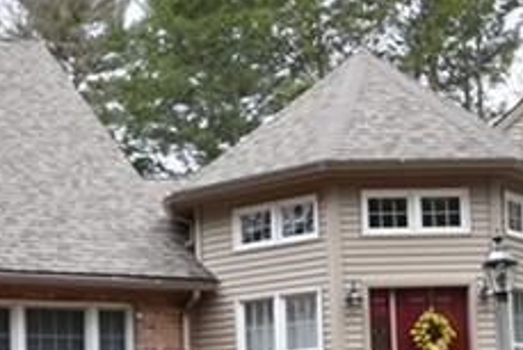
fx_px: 1121
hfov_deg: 26.3
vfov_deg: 17.4
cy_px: 323
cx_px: 258
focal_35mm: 77
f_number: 7.1
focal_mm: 11.5
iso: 400
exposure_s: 1/200
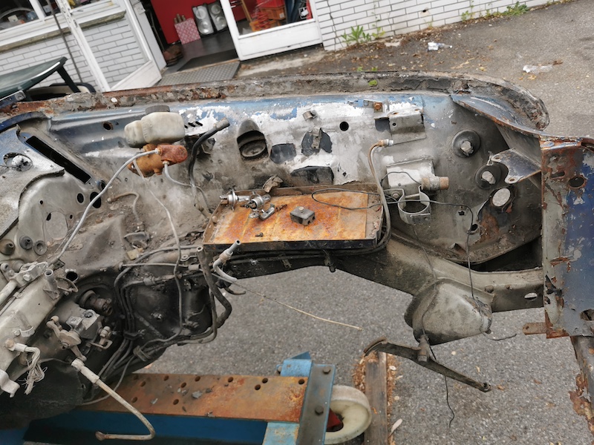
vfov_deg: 51.4
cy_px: 222
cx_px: 297
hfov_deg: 65.3
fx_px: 463
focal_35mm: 27
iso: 50
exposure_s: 1/148
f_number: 1.6
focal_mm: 5.56
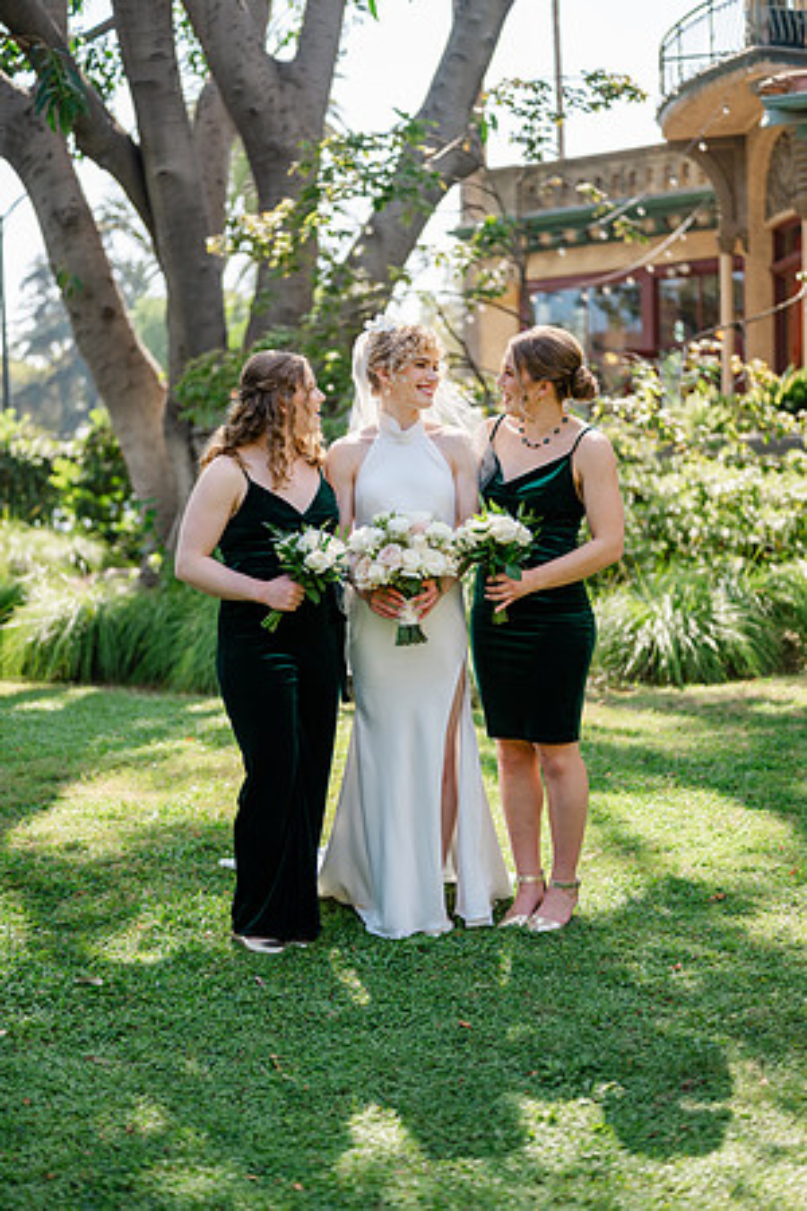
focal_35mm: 50
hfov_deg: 27.0
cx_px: 404
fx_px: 1681
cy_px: 606
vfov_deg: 39.6
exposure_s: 1/800
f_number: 1.8
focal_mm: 50
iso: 64
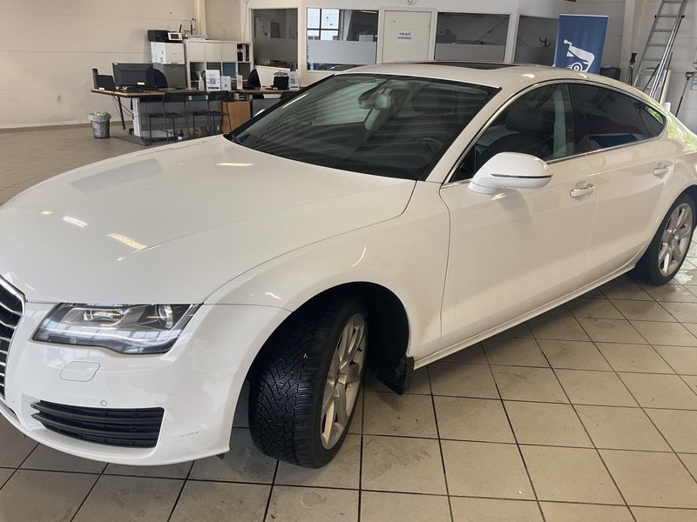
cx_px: 348
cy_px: 261
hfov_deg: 61.7
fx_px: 584
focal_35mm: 29
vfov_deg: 48.2
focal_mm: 3
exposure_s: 1/100
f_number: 1.8
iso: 40
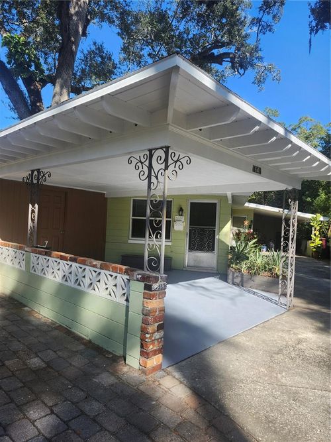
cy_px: 221
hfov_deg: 58.9
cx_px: 166
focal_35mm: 23
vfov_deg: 73.9
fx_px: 293
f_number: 1.8
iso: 25
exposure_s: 1/512
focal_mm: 5.54
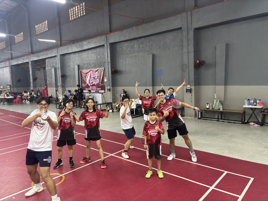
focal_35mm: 26
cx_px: 134
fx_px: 201
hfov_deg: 67.3
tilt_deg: -5.8
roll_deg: +2.7
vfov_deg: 53.1
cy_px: 100
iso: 200
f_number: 1.6
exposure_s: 1/40
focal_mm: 5.96
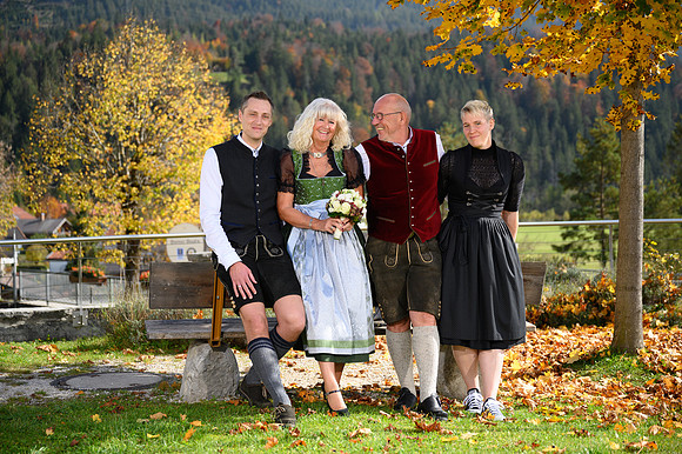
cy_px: 227
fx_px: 985
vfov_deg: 26.0
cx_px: 341
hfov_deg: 38.2
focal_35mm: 52
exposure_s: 1/1000
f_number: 2.8
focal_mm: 52
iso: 100
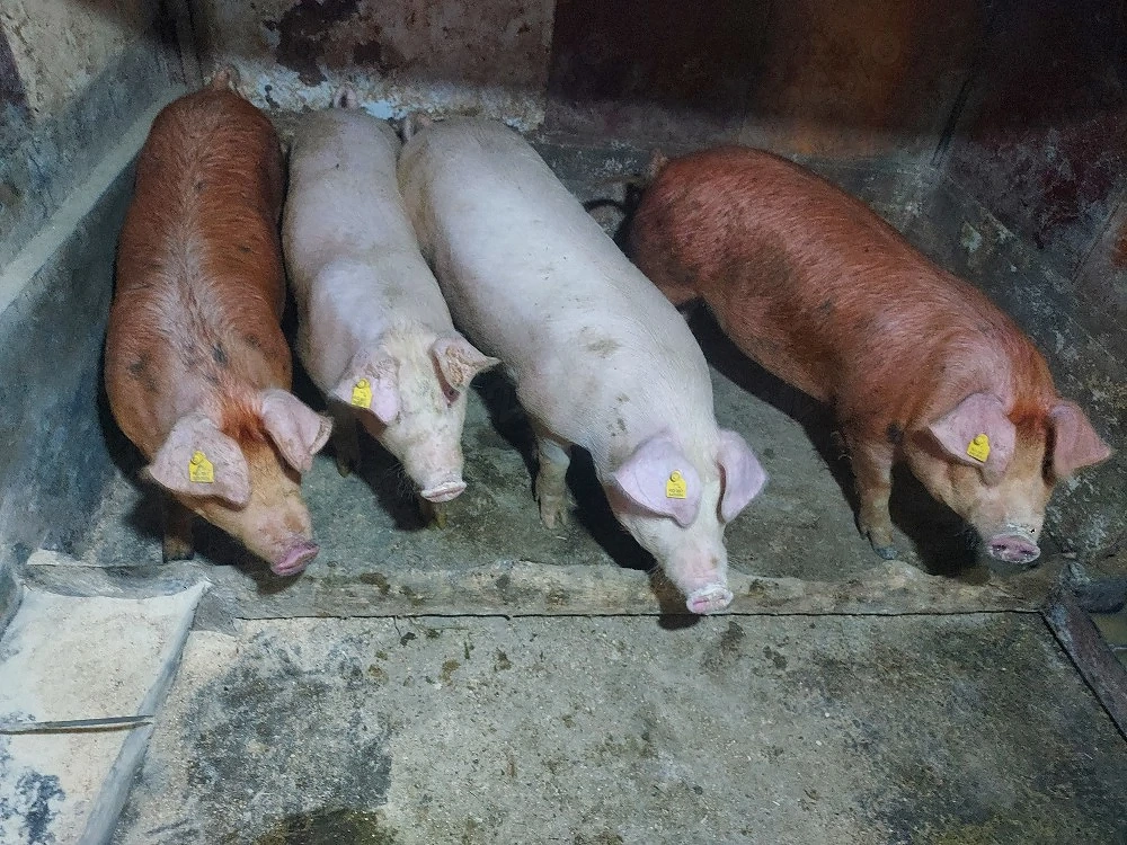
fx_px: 781
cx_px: 564
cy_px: 422
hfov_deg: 71.6
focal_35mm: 24
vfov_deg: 56.8
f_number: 1.8
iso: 320
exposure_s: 1/33
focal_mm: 4.6
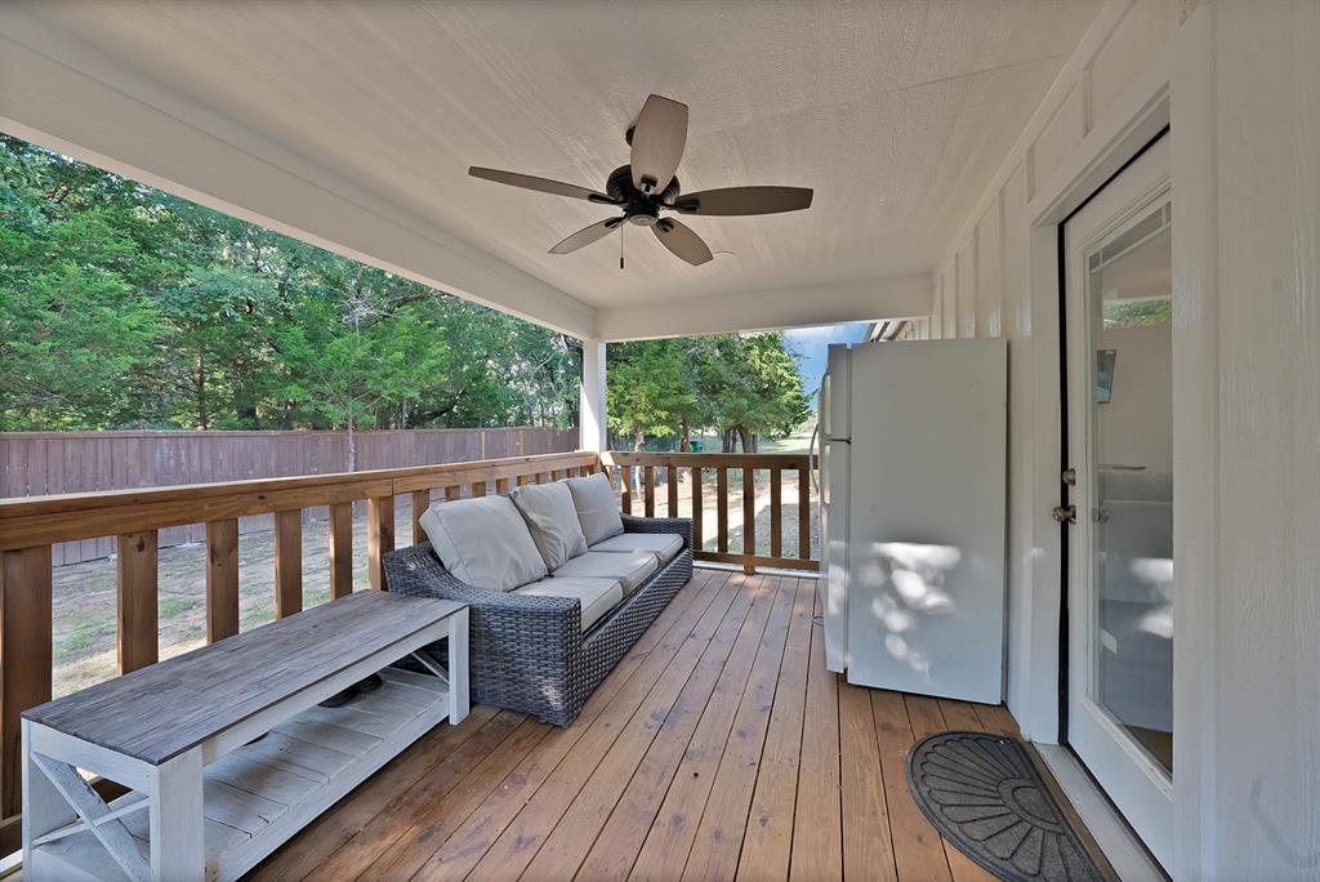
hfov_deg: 112.6
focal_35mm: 12
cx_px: 660
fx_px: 440
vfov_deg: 90.1
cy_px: 441
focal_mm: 12
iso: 640
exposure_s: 1/15
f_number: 9
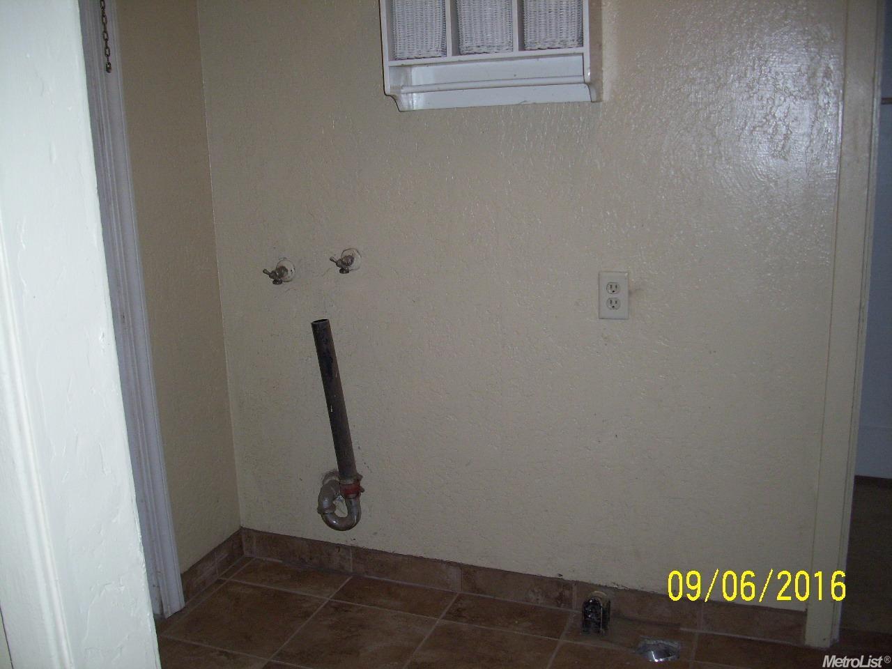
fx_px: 876
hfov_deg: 54.0
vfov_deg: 41.8
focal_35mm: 34
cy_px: 334
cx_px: 446
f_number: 2.9
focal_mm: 5.7
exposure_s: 1/40
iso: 125
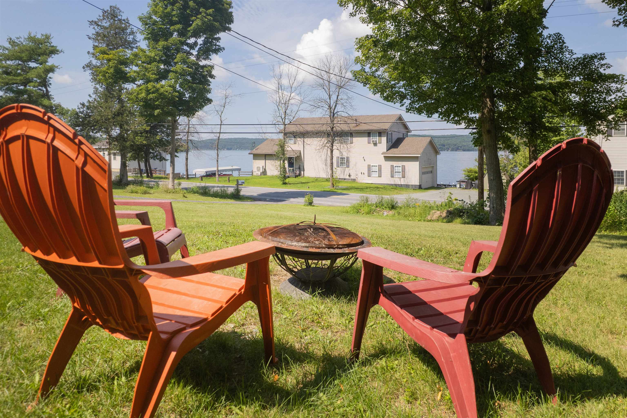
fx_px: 383
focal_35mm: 22
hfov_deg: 78.6
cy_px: 209
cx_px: 314
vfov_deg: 57.2
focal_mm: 8.38
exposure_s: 1/160
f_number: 2.8
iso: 100
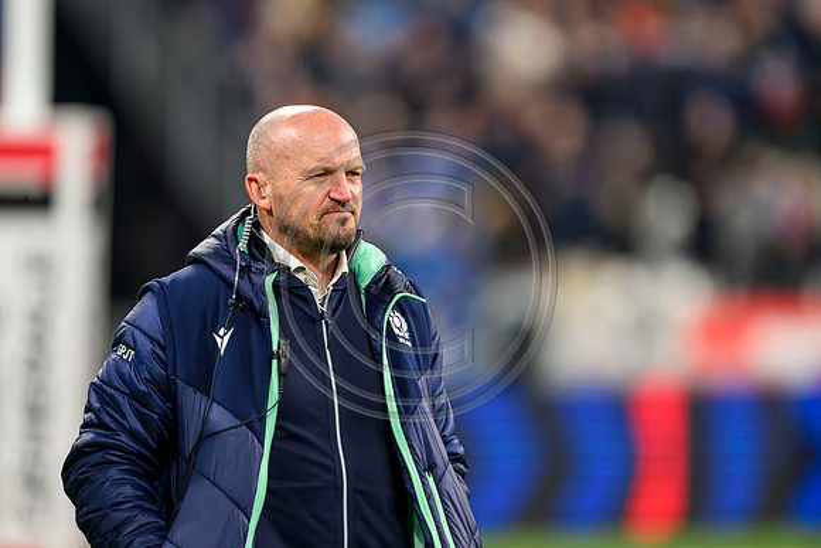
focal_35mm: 560
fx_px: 12774
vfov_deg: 2.5
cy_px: 274
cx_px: 410
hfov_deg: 3.7
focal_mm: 560
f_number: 4
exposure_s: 1/800
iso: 2000
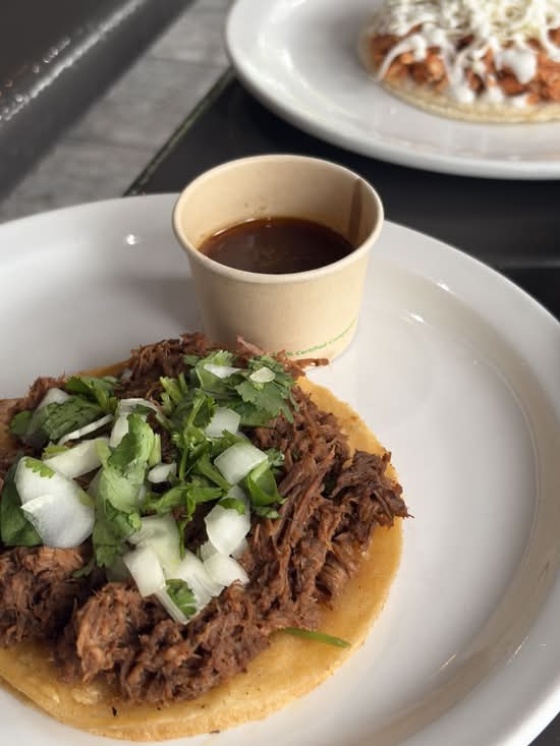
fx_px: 1035
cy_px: 373
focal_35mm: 48
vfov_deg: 39.7
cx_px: 280
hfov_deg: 30.3
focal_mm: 5.96
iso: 64
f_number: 1.6
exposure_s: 1/60
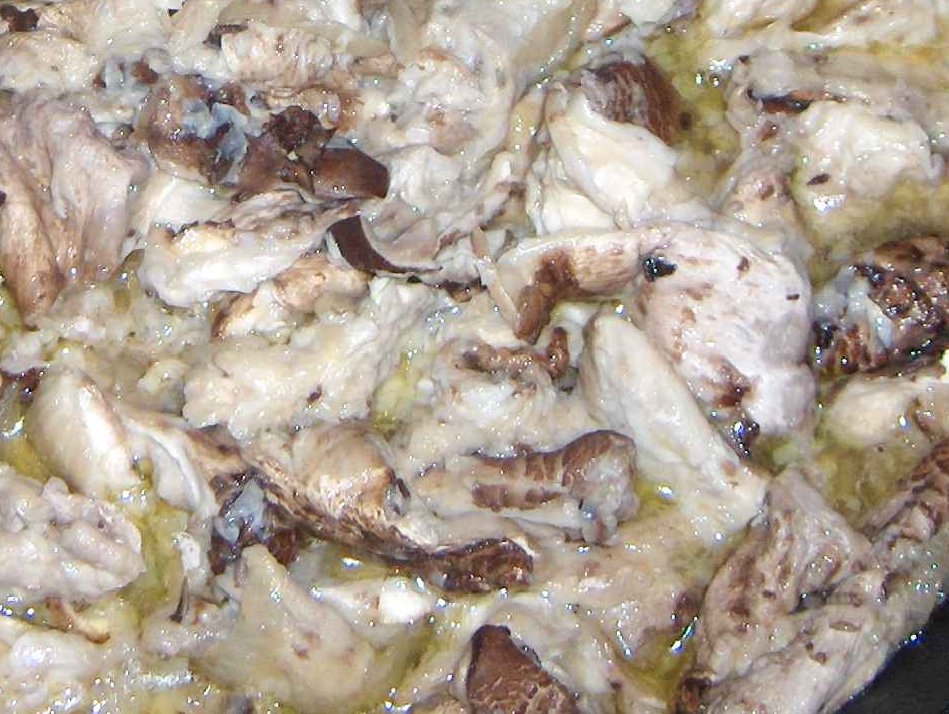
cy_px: -88
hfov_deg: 18.2
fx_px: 2937
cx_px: 188
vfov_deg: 13.6
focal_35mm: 107
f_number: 2.8
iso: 100
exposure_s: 1/60
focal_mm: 8
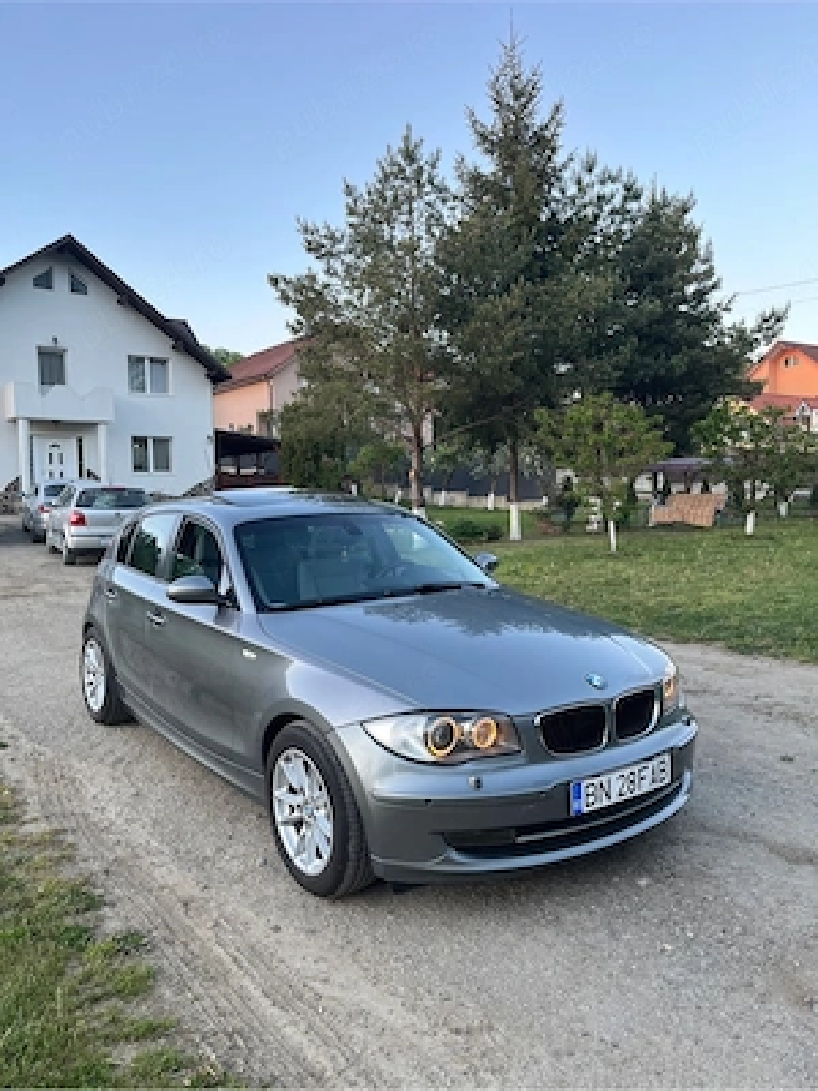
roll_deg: +1.9
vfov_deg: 67.3
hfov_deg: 53.1
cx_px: 409
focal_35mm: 26
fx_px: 819
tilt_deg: -2.2
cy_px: 546
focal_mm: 5.1
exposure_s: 1/121
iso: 80
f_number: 1.6
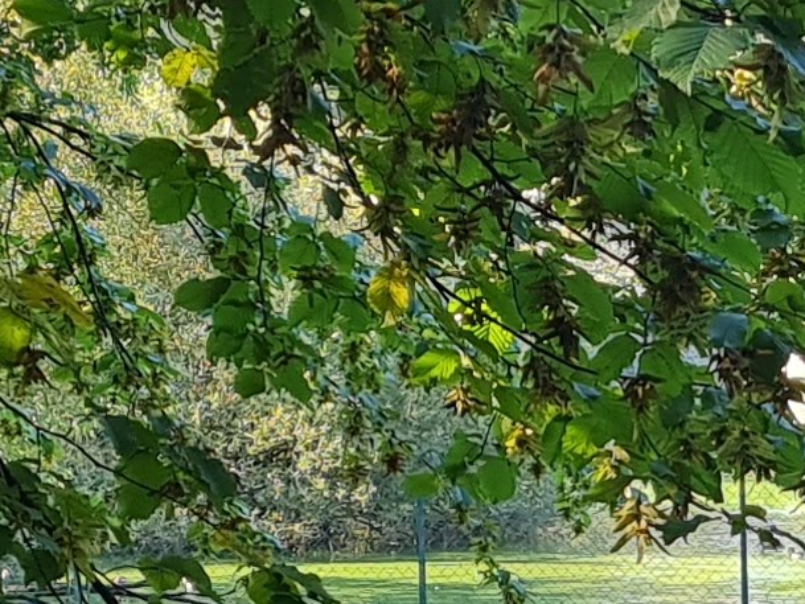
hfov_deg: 11.4
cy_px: 917
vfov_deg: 8.4
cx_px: 804
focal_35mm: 172
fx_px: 4001
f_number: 1.8
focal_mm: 5.4
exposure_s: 1/173
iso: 50
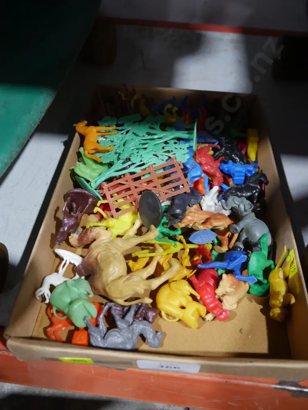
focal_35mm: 30
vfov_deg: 59.9
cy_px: 205
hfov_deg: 46.8
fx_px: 356
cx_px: 154
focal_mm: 15
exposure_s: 1/60
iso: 640
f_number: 3.6
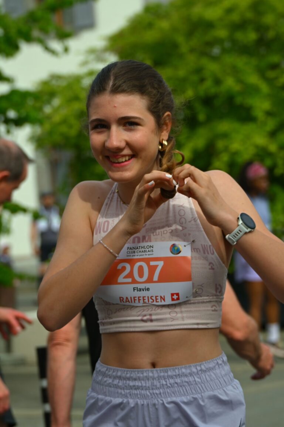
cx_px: 142
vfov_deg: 11.4
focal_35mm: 180
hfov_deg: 7.6
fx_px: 2130
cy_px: 214
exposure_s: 1/320
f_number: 6.7
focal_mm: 120
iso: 100
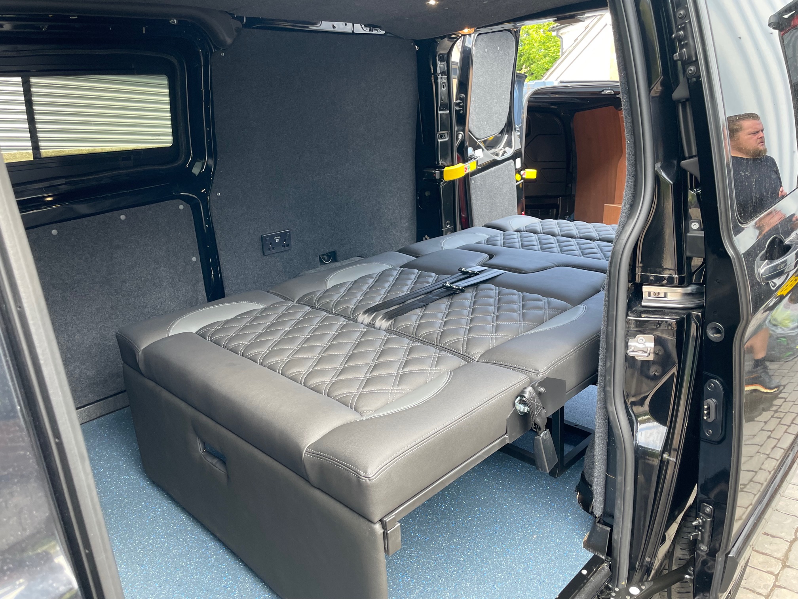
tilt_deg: -10.5
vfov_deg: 53.1
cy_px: 300
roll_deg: +2.1
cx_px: 399
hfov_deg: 67.3
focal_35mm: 26
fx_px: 599
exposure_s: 1/121
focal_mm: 4.2
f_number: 1.6
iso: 100
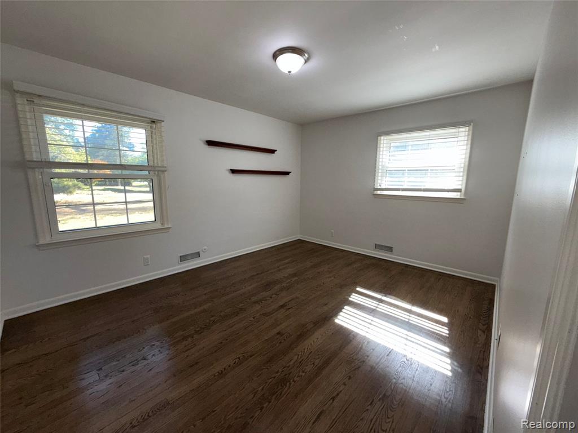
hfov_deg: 102.1
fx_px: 234
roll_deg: -0.8
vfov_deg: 85.7
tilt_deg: -8.1
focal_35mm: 14
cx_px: 289
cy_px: 216
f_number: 2.2
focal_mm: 2.22
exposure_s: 1/122
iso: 100
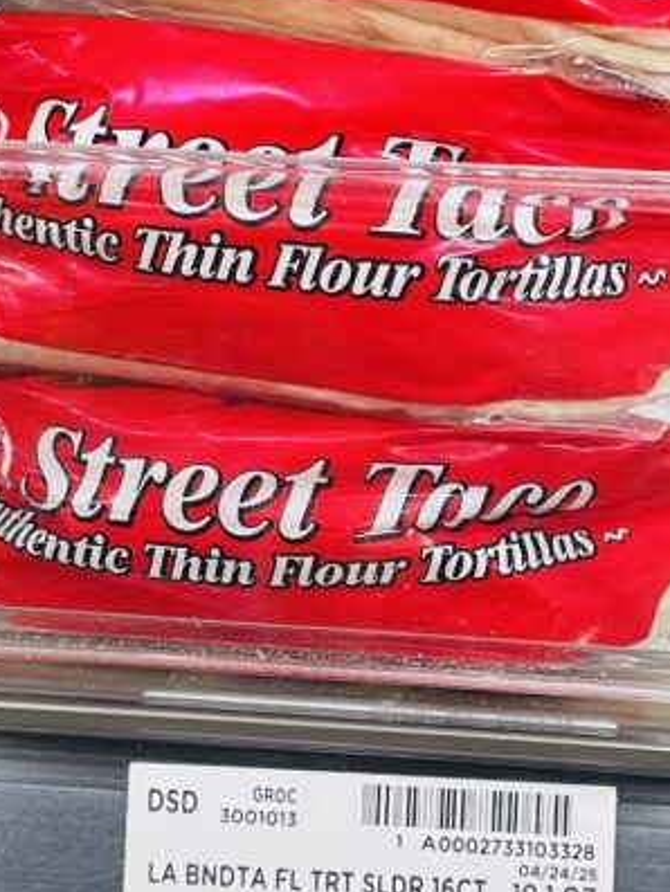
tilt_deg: -24.6
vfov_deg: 28.8
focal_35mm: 67
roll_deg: -2.0
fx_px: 1728
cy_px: 580
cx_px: 346
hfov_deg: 21.9
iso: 200
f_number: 1.6
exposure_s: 1/60
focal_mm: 4.2
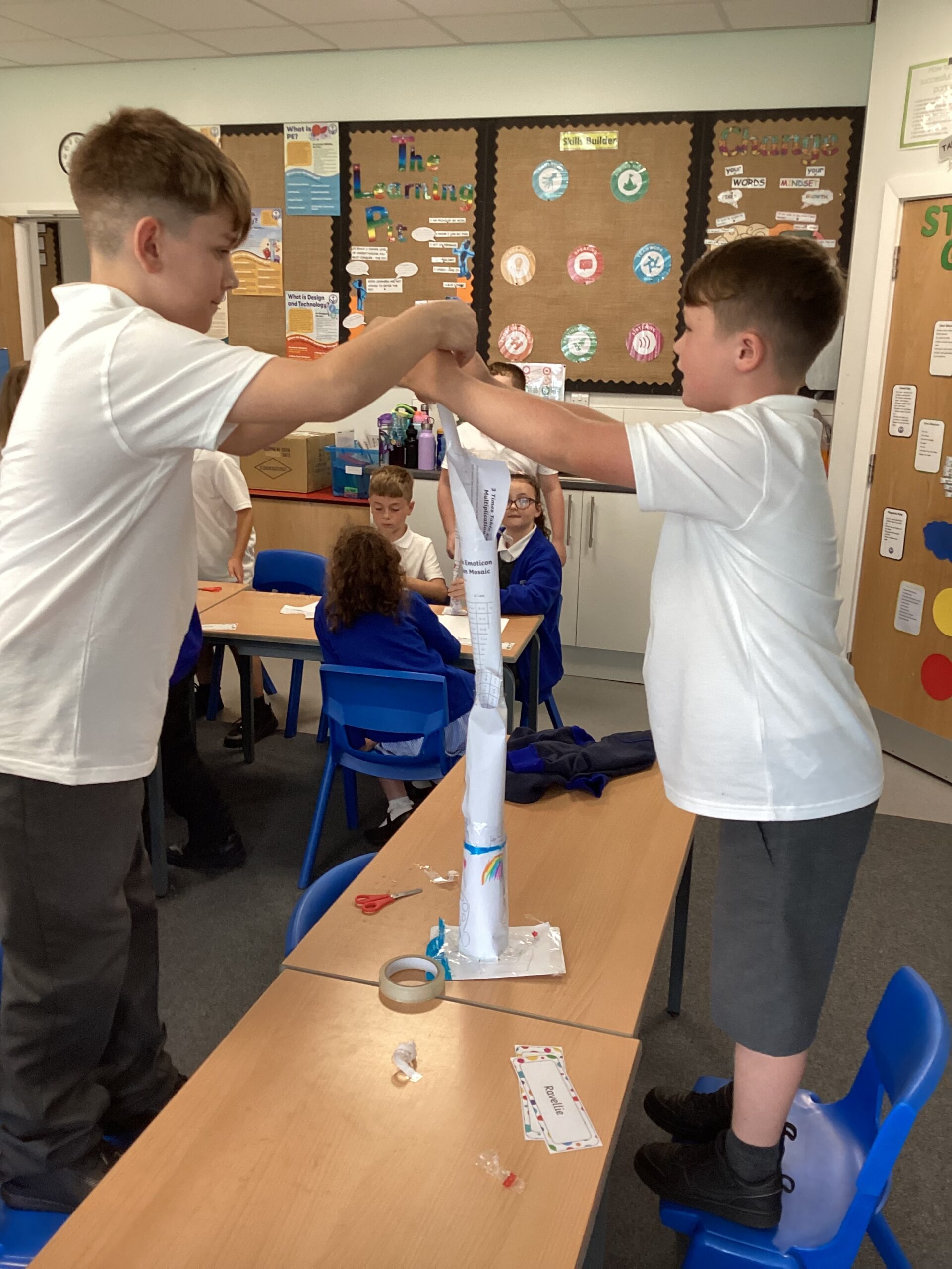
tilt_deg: -16.0
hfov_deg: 45.4
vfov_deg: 58.4
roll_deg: -2.6
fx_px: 1137
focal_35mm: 31
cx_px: 476
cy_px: 634
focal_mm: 3.3
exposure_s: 1/60
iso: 125
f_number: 2.4
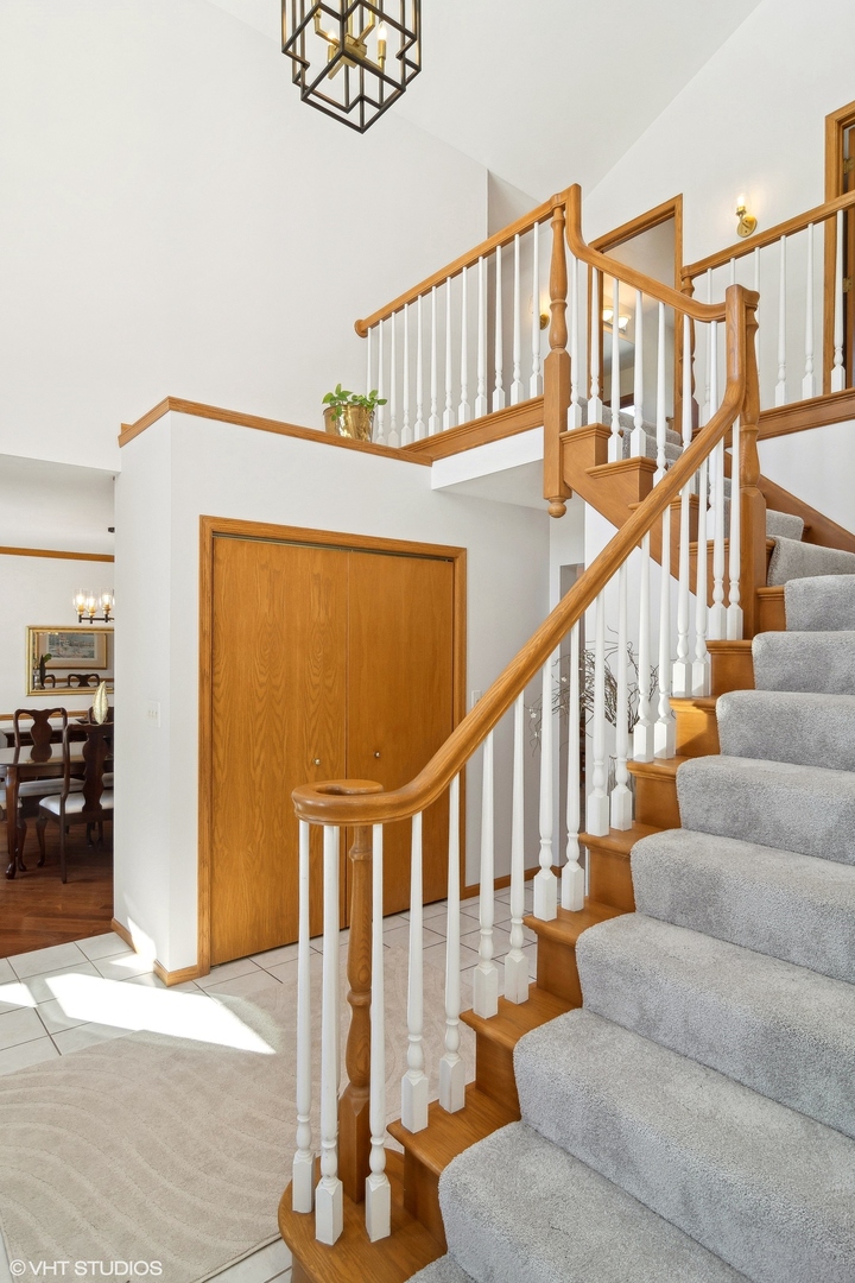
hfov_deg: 67.4
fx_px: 641
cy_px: 642
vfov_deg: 90.0
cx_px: 428
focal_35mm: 18
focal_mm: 12
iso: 200
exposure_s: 1/40
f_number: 8
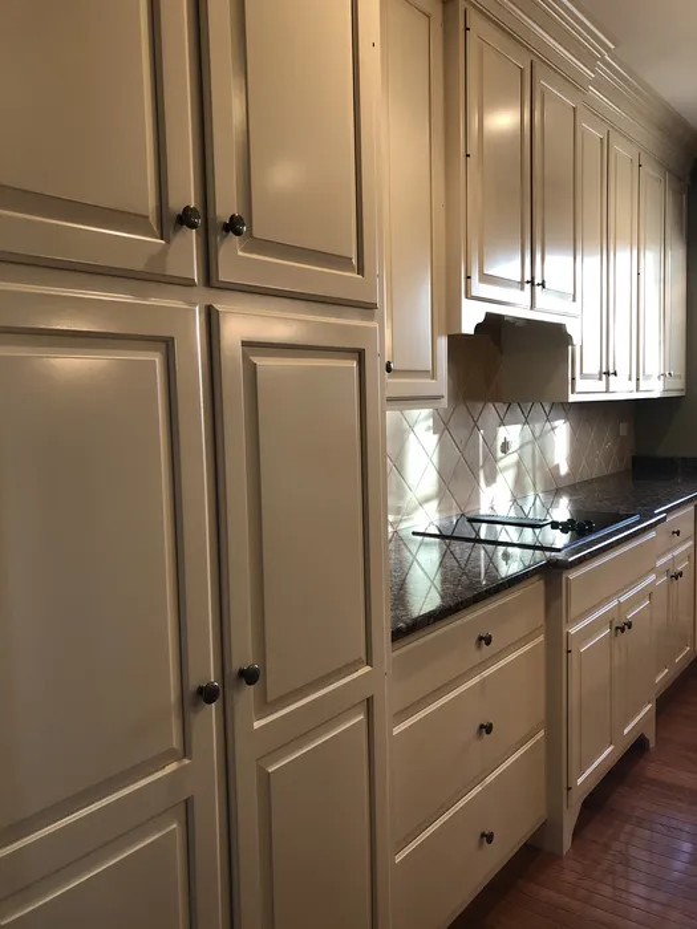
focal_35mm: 28
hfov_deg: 49.7
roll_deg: +2.5
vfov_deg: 63.4
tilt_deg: -4.7
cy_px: 464
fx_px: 752
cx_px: 348
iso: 40
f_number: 1.8
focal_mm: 3.99
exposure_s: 1/20
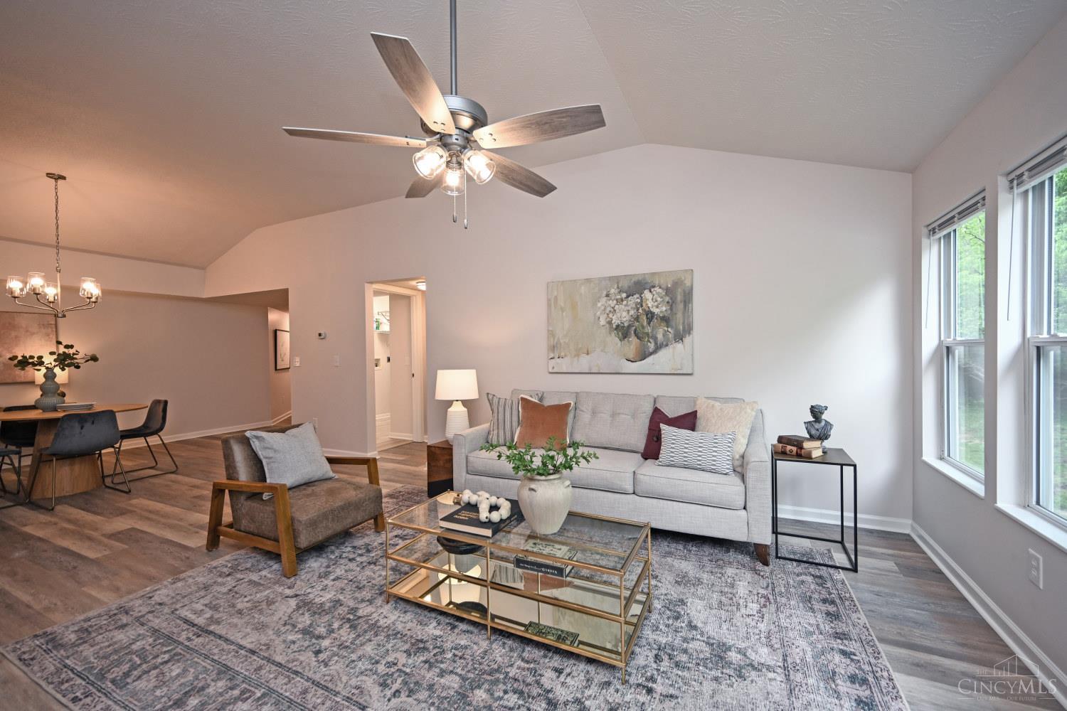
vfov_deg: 81.2
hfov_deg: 104.3
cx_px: 534
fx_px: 415
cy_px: 356
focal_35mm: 14
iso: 360
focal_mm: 14
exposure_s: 1/60
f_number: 4
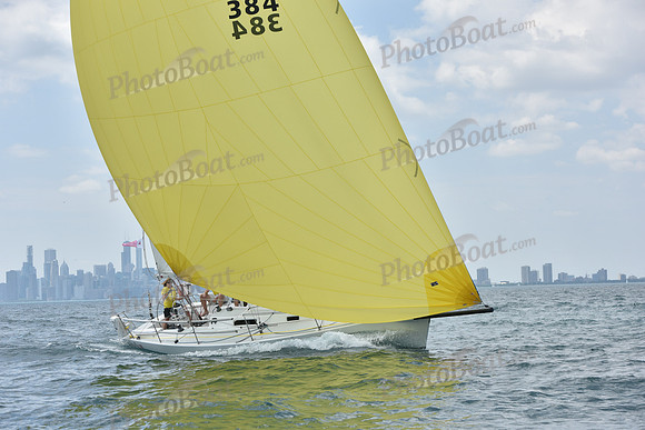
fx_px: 1469
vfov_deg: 16.7
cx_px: 322
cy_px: 215
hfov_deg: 24.8
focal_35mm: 82
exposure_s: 1/1250
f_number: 7.1
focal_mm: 82
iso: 250
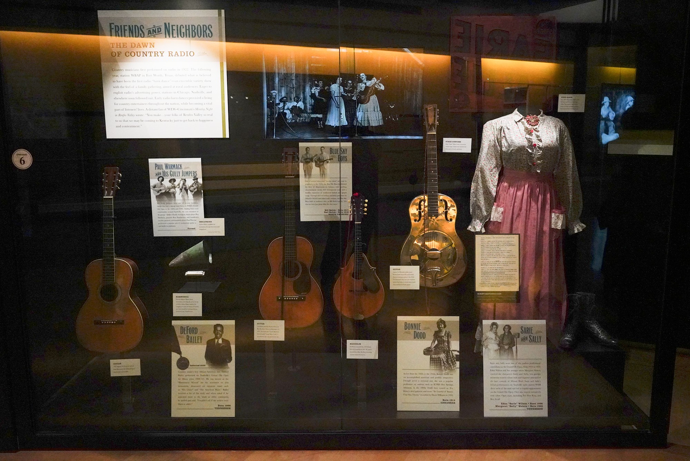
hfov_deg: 65.5
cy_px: 230
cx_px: 345
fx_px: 537
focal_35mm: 28
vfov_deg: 46.4
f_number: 4
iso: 10000
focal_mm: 28
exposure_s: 1/100
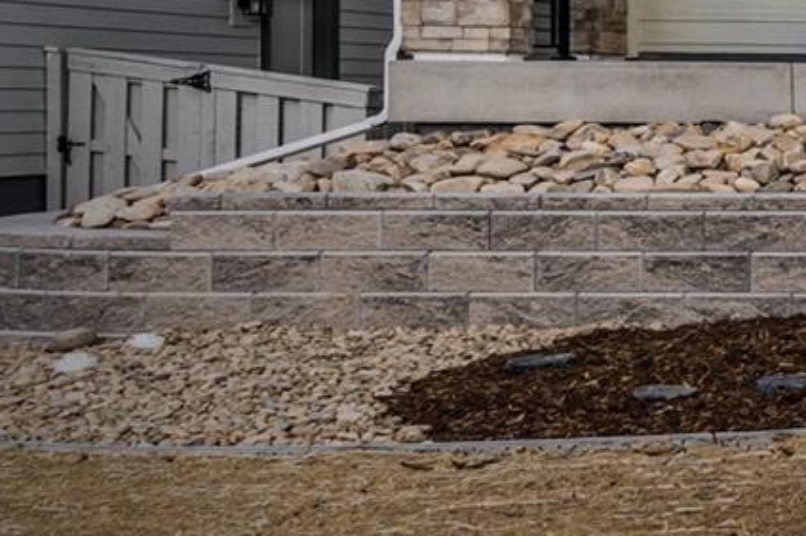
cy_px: -384
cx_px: 1441
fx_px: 1521
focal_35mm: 68
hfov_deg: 20.8
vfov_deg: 17.0
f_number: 8
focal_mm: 18
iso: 500
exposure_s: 1/100
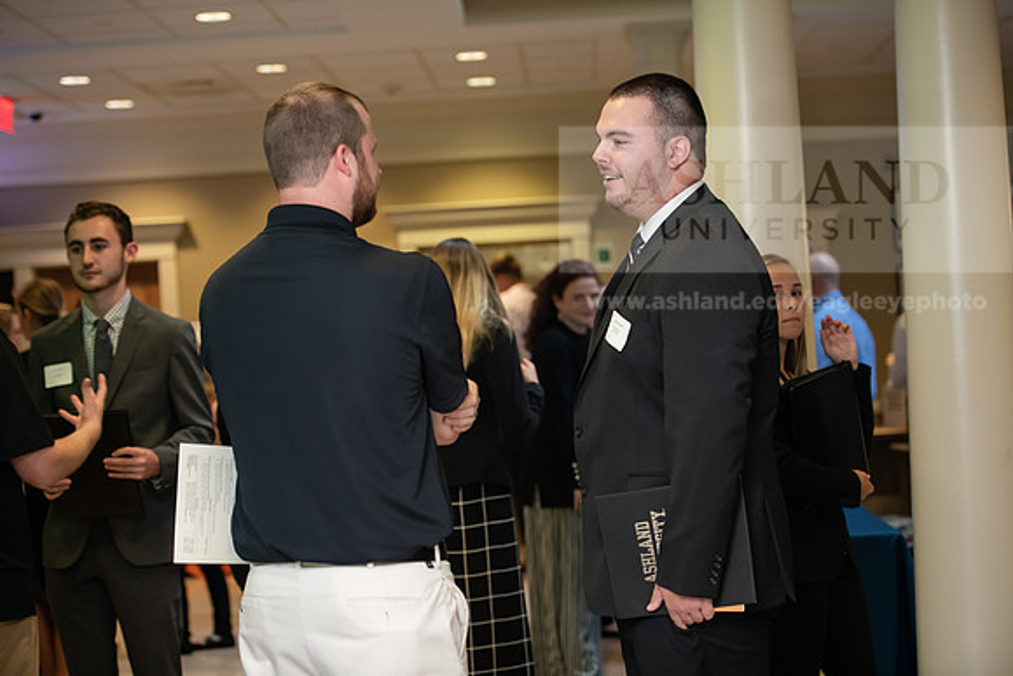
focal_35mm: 70
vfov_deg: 19.5
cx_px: 506
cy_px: 338
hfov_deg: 28.8
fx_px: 1970
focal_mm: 70
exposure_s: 1/200
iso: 1600
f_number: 2.8
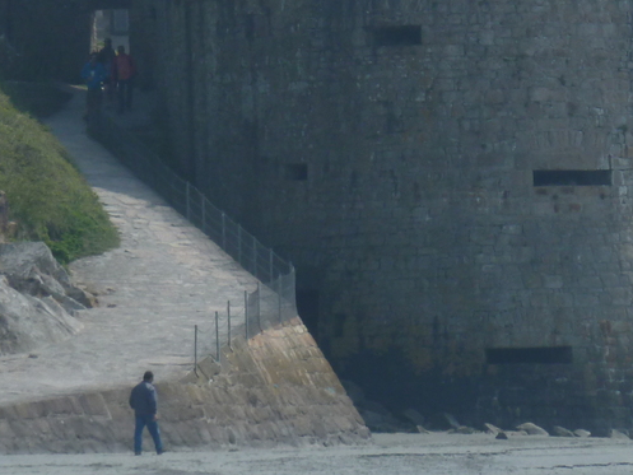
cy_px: 17
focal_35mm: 408
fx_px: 7463
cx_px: 264
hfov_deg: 4.9
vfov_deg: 3.6
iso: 80
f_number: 5.6
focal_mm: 27.8
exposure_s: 1/500
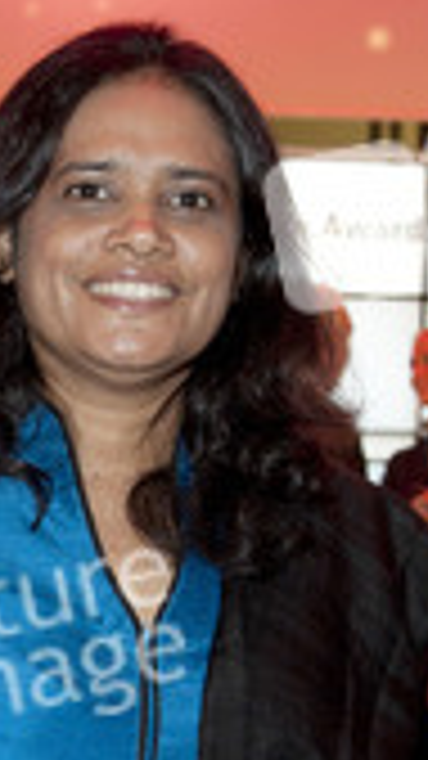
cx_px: 88
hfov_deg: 13.8
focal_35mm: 87
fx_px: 1756
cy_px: 881
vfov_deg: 22.7
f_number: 4.5
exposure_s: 1/50
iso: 800
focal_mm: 35
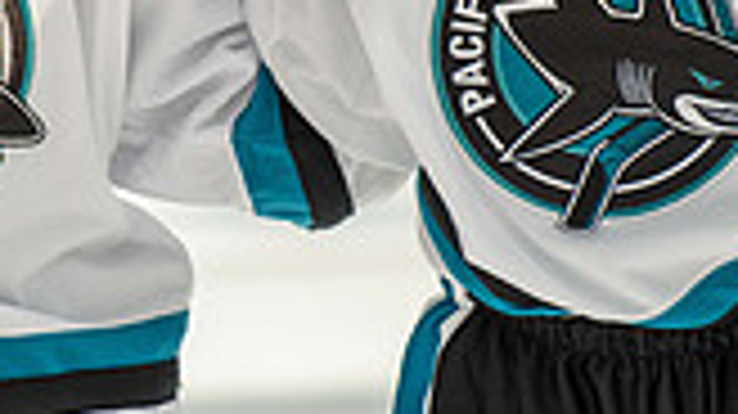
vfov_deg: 2.2
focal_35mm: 556
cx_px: -198
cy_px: -317
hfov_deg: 3.9
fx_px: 10873
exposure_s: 1/2500
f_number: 3.5
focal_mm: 150
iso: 1600
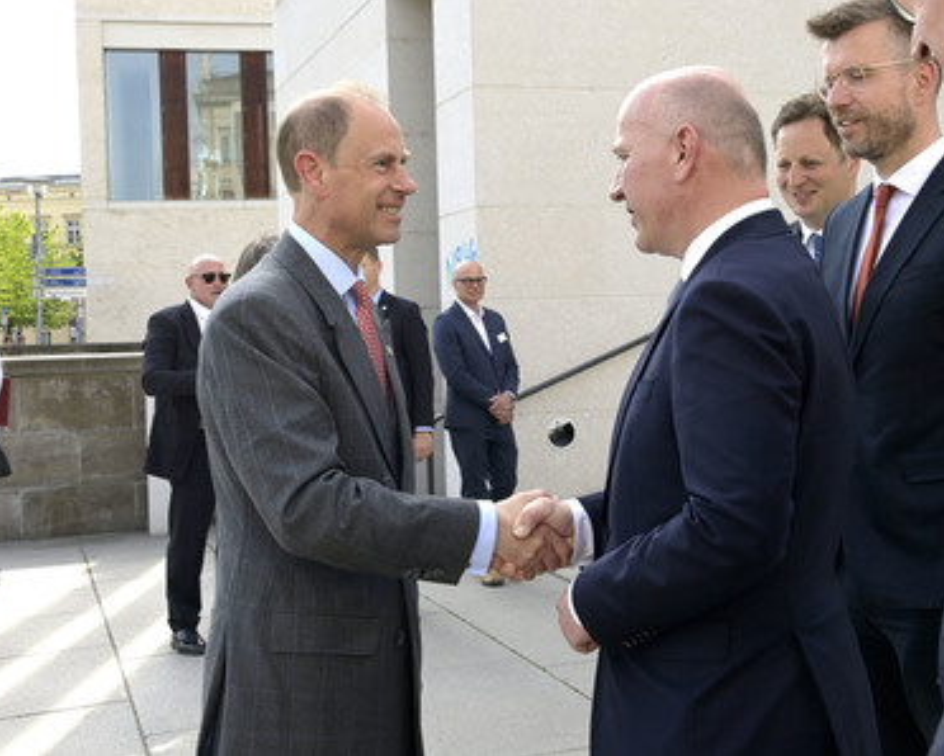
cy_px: 378
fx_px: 1398
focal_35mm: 50
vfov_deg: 30.3
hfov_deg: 37.2
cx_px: 544
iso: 320
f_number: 13
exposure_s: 1/125
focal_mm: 44
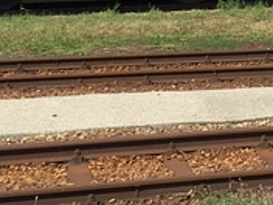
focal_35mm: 132
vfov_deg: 10.8
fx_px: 1041
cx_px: 422
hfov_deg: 13.9
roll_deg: -0.6
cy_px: -111
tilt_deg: -2.1
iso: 32
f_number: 2.2
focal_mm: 4.15
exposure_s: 1/2475
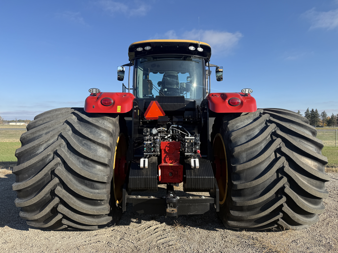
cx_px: 169
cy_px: 126
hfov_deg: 71.6
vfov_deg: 56.8
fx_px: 234
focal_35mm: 24
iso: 80
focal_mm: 6.76
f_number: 1.78
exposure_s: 1/2703
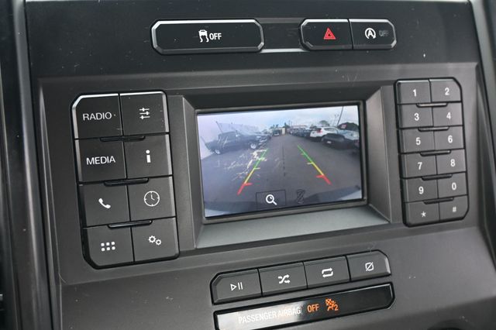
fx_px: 516
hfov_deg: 51.3
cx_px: 248
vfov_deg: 35.5
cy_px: 165
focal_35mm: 38
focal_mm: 25
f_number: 4.2
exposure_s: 1/125
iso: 1000
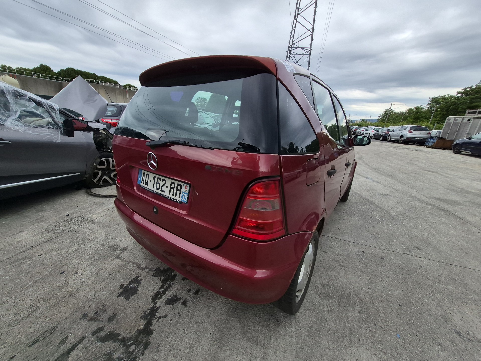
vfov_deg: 89.9
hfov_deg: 106.2
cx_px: 240
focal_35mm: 13
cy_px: 180
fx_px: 181
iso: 40
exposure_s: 1/1111
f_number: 2.2
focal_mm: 1.74
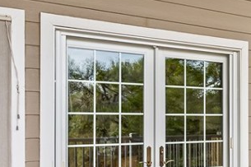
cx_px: 207
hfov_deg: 39.9
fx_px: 328
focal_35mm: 47
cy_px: 127
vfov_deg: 28.2
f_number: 4
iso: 320
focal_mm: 14
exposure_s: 1/160
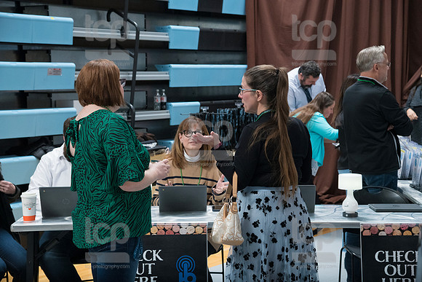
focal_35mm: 75
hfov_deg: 27.0
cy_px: 141
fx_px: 879
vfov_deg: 18.2
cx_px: 211
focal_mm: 75
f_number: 5.6
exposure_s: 1/250
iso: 4000
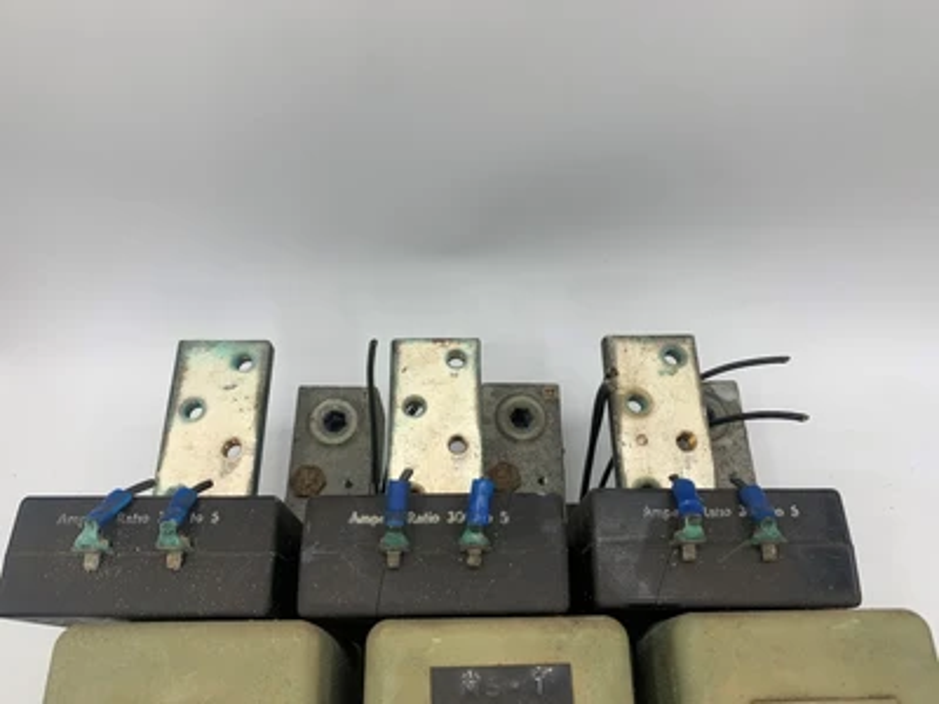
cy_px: 352
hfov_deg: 67.3
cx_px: 470
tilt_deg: -63.4
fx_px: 705
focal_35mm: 26
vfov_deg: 53.1
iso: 25
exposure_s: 1/133
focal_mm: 4.25
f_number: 1.8
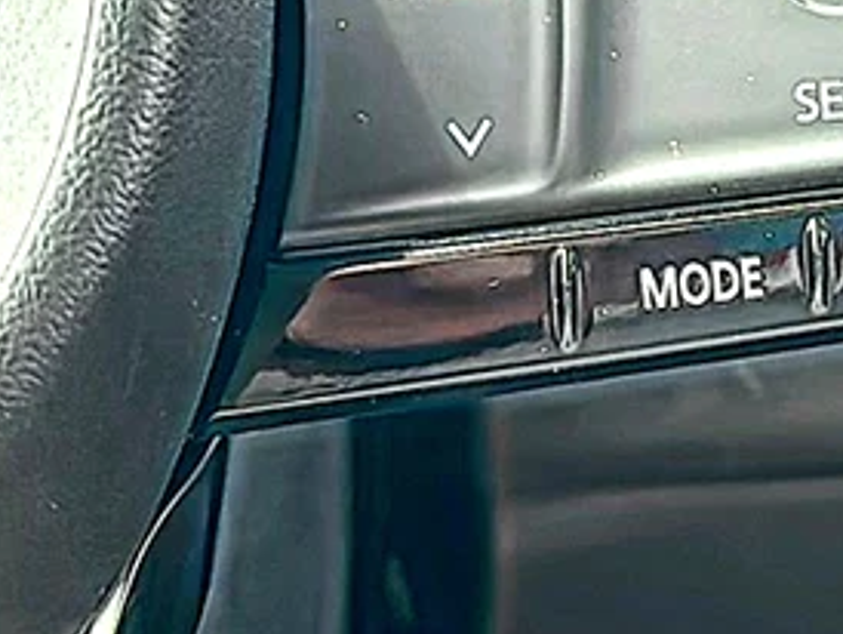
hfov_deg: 15.5
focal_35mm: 125
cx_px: 806
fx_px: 3047
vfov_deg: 11.7
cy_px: -48
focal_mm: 6.86
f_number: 1.78
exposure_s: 1/186
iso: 80
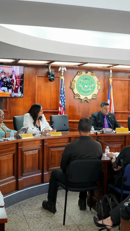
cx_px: 66
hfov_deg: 24.1
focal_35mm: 50
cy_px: 116
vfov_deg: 41.5
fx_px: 305
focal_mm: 21
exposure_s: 1/60.2
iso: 320
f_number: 4
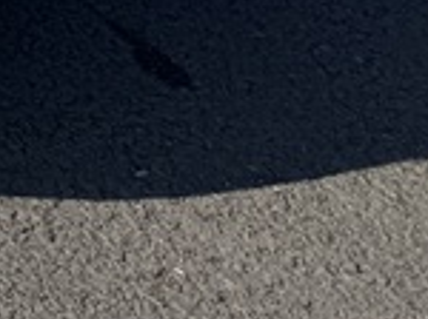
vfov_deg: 7.5
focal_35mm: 164
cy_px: -766
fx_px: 2024
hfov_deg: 9.3
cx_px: -899
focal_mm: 6.76
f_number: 1.78
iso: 80
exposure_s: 1/10417
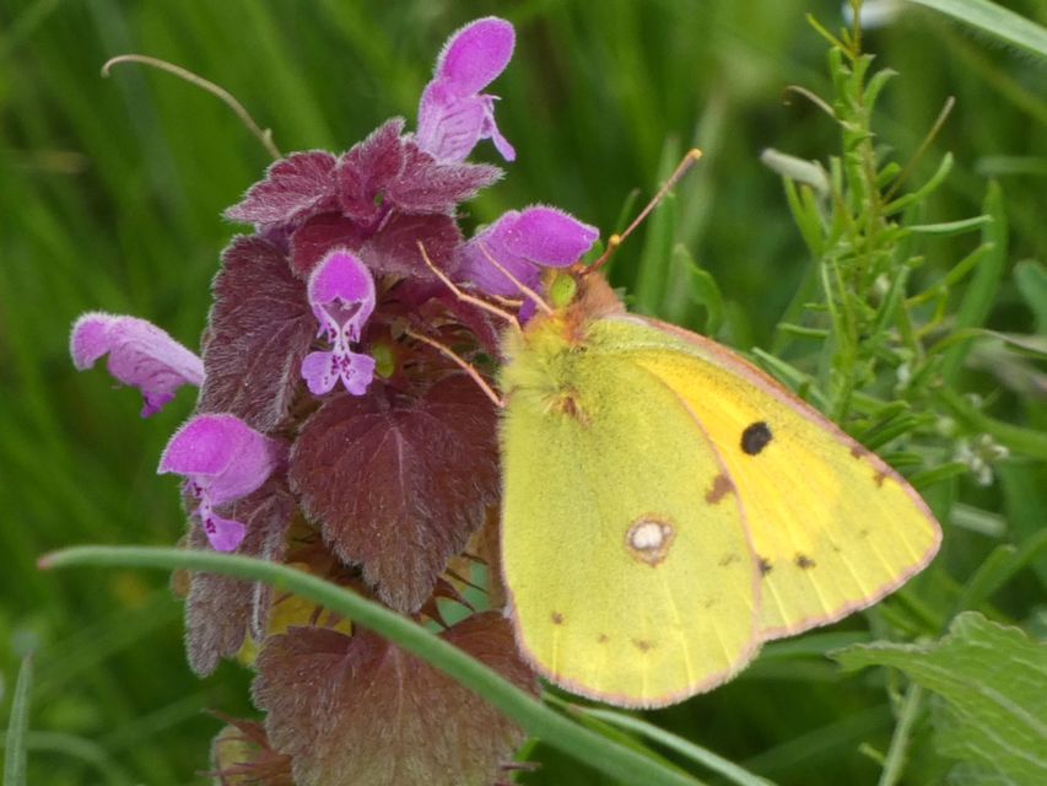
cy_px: 393
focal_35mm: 515
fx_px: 15579
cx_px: 524
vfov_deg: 2.9
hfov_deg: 3.8
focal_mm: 92.3
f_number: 5.6
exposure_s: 1/100
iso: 200
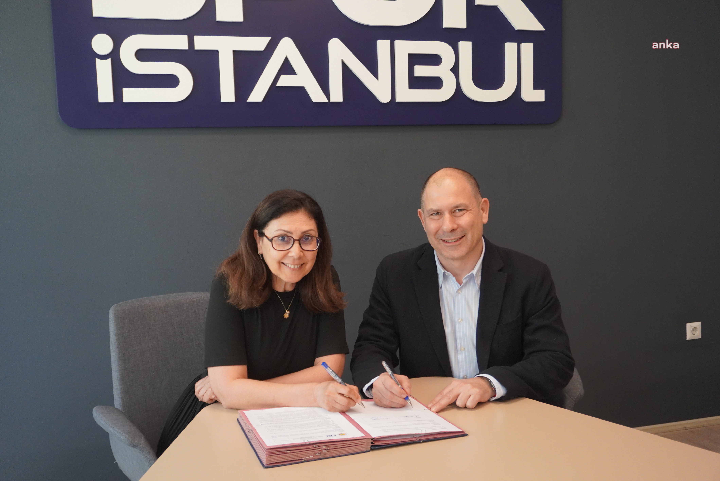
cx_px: 360
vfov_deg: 36.9
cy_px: 240
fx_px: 720
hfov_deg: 53.1
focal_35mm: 36
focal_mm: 24
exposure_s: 1/160
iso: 1600
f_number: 4.5
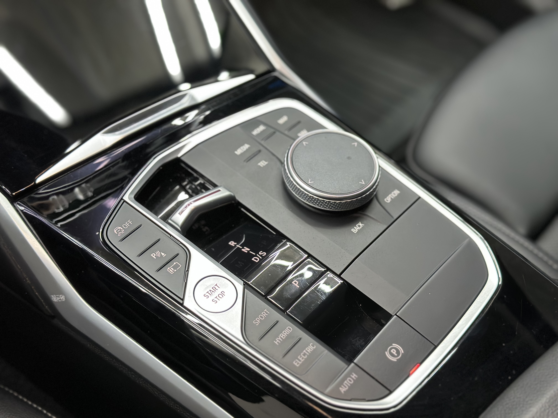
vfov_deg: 30.3
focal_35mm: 48
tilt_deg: -50.5
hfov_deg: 39.7
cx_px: 279
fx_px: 774
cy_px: 209
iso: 250
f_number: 1.78
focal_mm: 6.86
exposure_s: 1/55
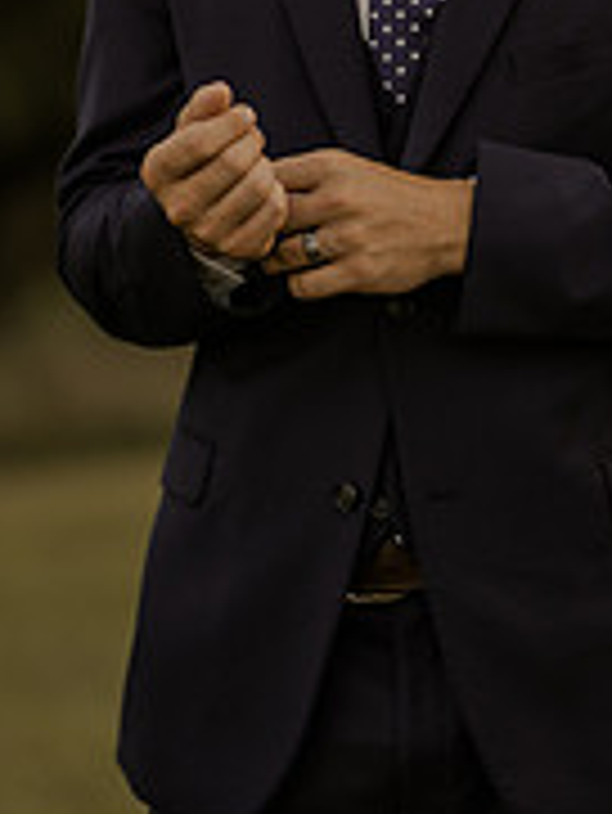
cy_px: -22
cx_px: 544
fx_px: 4780
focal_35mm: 203
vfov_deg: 9.7
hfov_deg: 7.3
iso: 100
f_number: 1.6
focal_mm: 85
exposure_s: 1/320
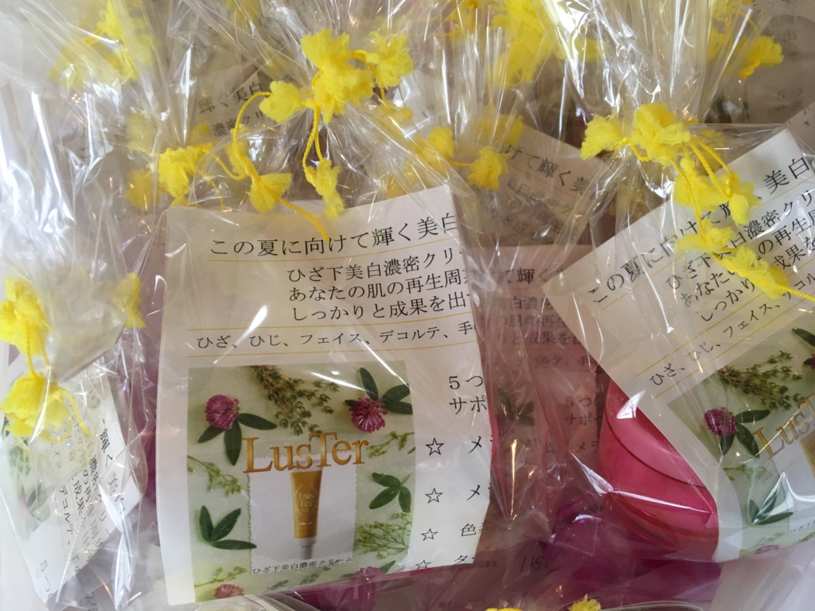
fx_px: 683
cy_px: 306
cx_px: 408
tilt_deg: -66.7
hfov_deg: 61.7
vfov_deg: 48.2
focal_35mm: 29
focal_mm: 4.15
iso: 80
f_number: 2.2
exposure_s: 1/30
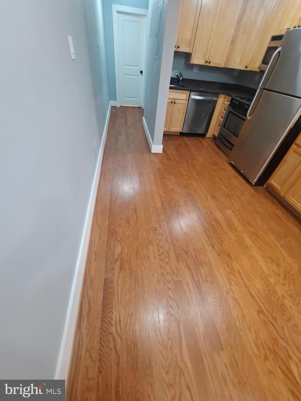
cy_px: 200
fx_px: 151
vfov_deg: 106.2
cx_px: 150
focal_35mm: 13
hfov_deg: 89.9
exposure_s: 1/24
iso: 200
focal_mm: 1.74
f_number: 2.2
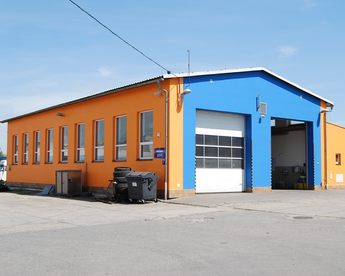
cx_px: 195
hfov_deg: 41.9
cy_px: 139
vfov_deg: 34.1
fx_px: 449
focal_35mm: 44
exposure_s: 1/250
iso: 100
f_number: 8
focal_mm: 26
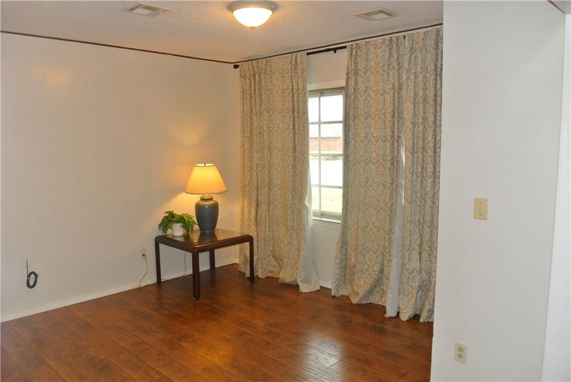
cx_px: 286
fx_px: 428
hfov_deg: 67.4
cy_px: 191
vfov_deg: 48.0
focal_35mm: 27
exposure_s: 1/60
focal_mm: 10
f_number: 3.5
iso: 800
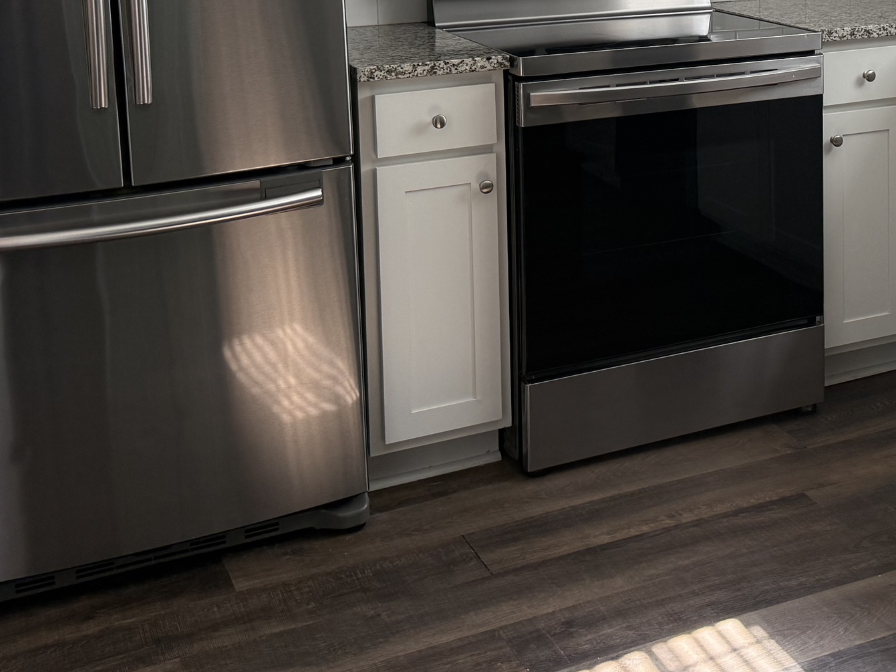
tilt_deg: -6.1
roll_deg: +0.7
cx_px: 760
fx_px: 1423
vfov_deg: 25.3
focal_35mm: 55
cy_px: 12
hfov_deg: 33.6
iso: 125
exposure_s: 1/202
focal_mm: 6.76
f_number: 1.78
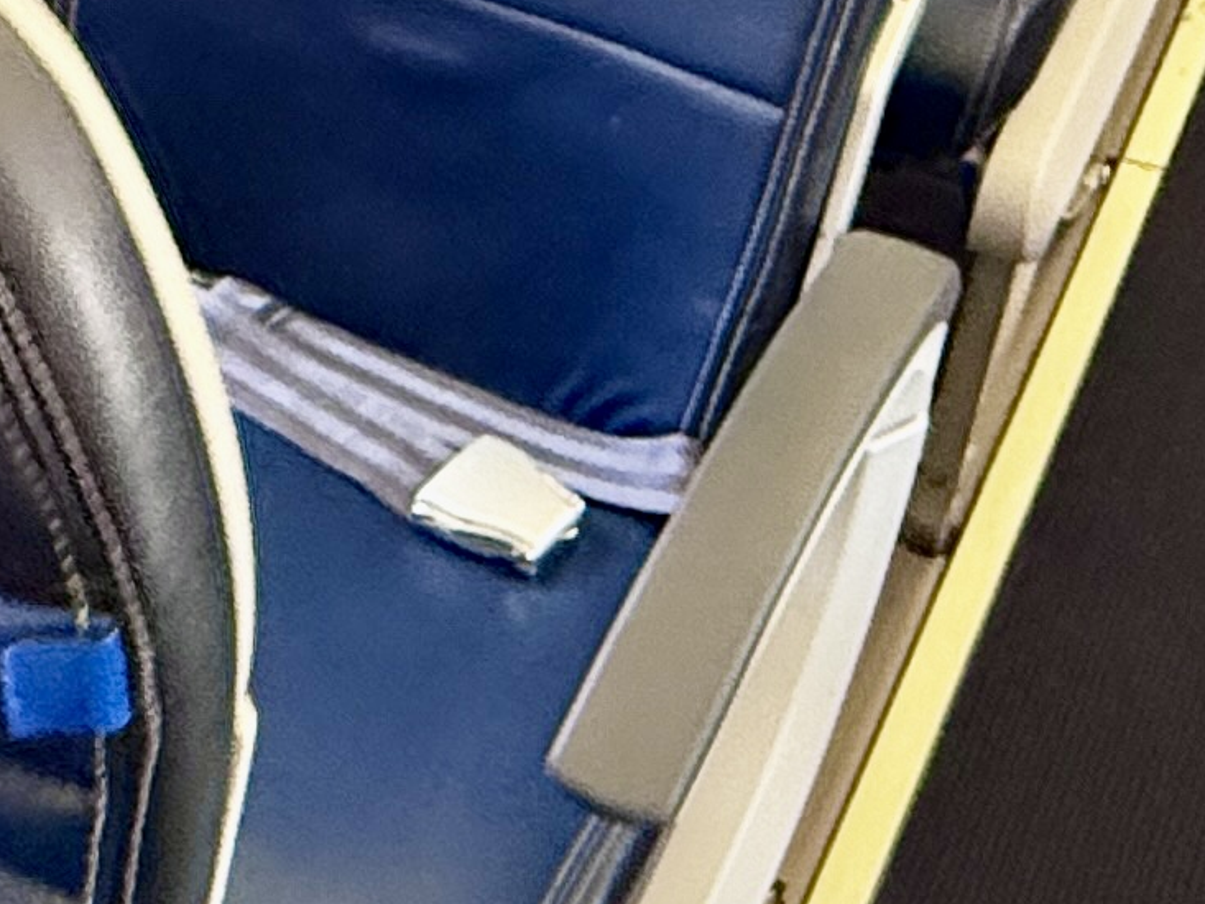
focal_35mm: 77
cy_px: -25
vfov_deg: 18.6
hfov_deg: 23.5
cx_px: -173
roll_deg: +3.4
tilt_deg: -35.1
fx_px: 2681
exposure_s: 1/69
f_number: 2.2
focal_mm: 2.22
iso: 320
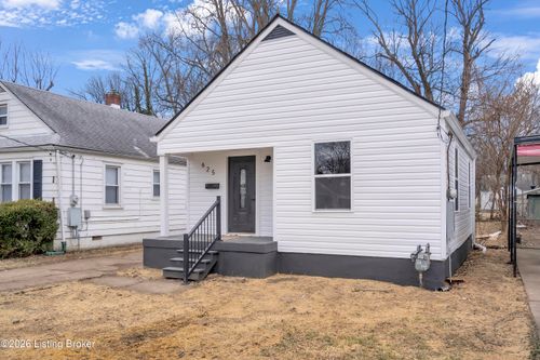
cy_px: 180
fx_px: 450
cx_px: 270
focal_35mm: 30
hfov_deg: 61.9
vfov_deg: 43.6
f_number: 4
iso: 320
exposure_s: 1/250
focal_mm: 30
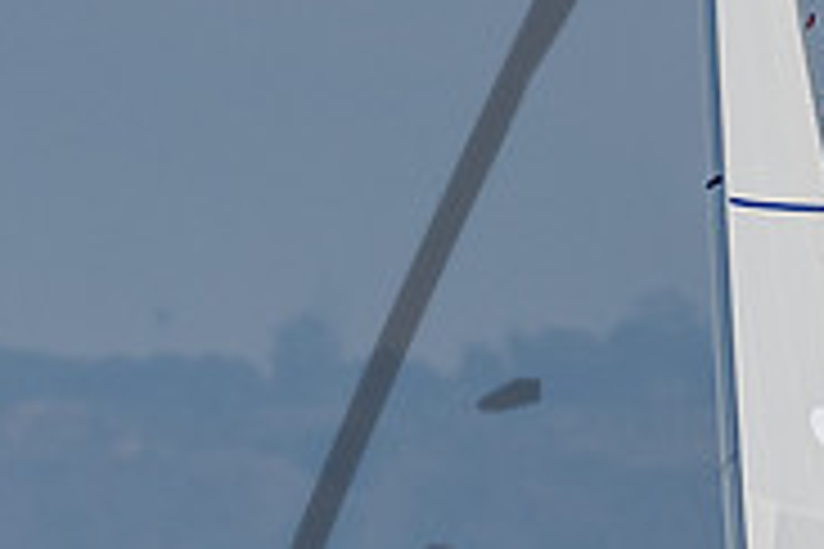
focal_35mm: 2633
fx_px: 60262
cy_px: 586
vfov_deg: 0.5
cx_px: 707
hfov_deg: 0.8
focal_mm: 400
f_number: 6.3
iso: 400
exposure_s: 1/2000
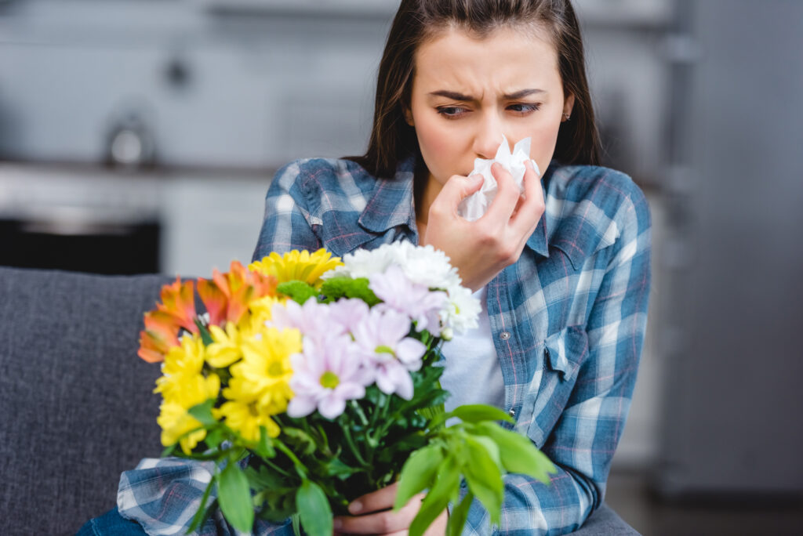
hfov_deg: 16.8
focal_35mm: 122
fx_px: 2723
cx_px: 402
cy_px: 268
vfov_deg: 11.3
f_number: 3.2
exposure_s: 1/200
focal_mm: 122
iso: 320
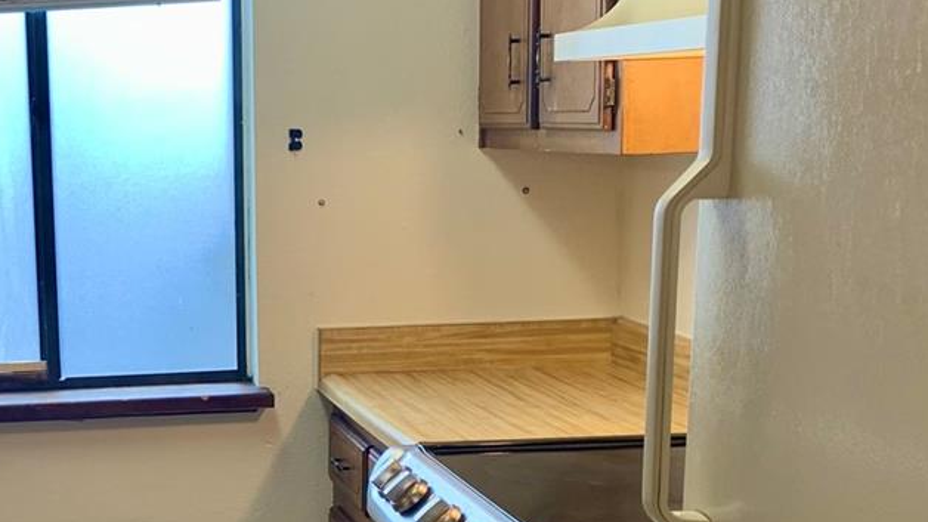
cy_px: 439
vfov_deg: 18.3
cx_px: 47
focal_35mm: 65
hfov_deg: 30.5
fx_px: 1599
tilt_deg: -10.4
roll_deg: +1.6
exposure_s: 1/120
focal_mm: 4.25
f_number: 1.8
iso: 80
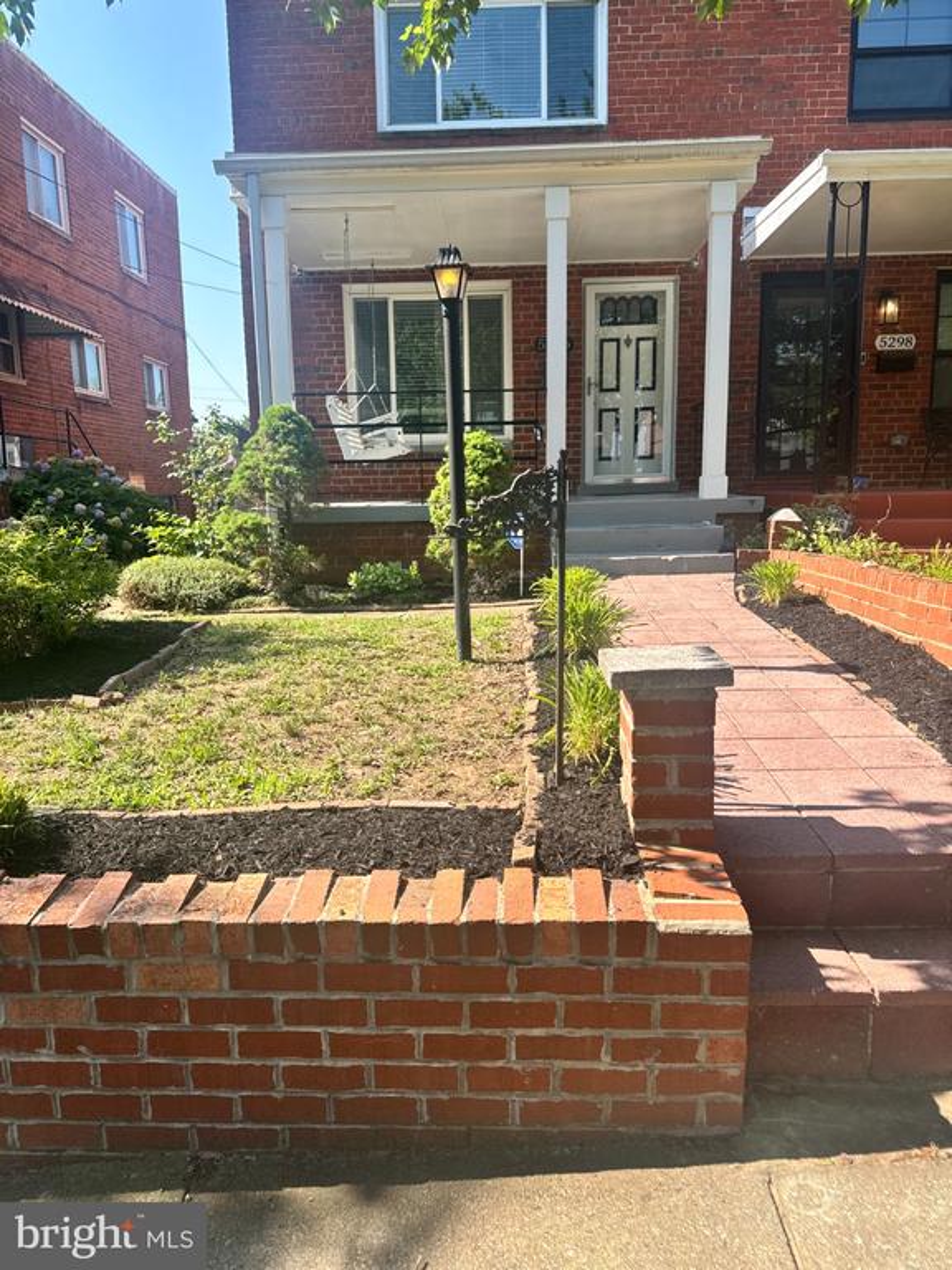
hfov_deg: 56.8
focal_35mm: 24
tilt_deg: -9.4
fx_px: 880
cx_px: 476
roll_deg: +1.0
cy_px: 635
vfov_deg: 71.6
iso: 80
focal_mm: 6.76
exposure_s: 1/1395
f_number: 1.78
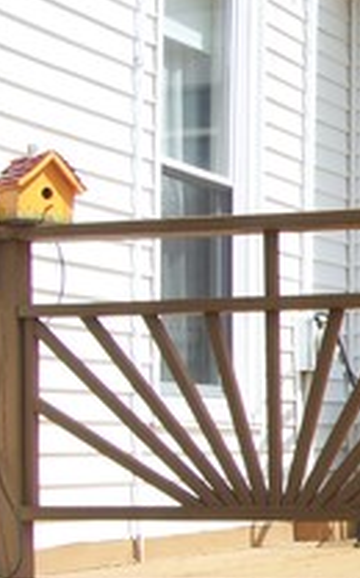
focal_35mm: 117
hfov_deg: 10.4
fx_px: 1843
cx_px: 698
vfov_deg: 17.8
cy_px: 335
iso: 67
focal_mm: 5.85
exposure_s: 1/500
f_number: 4
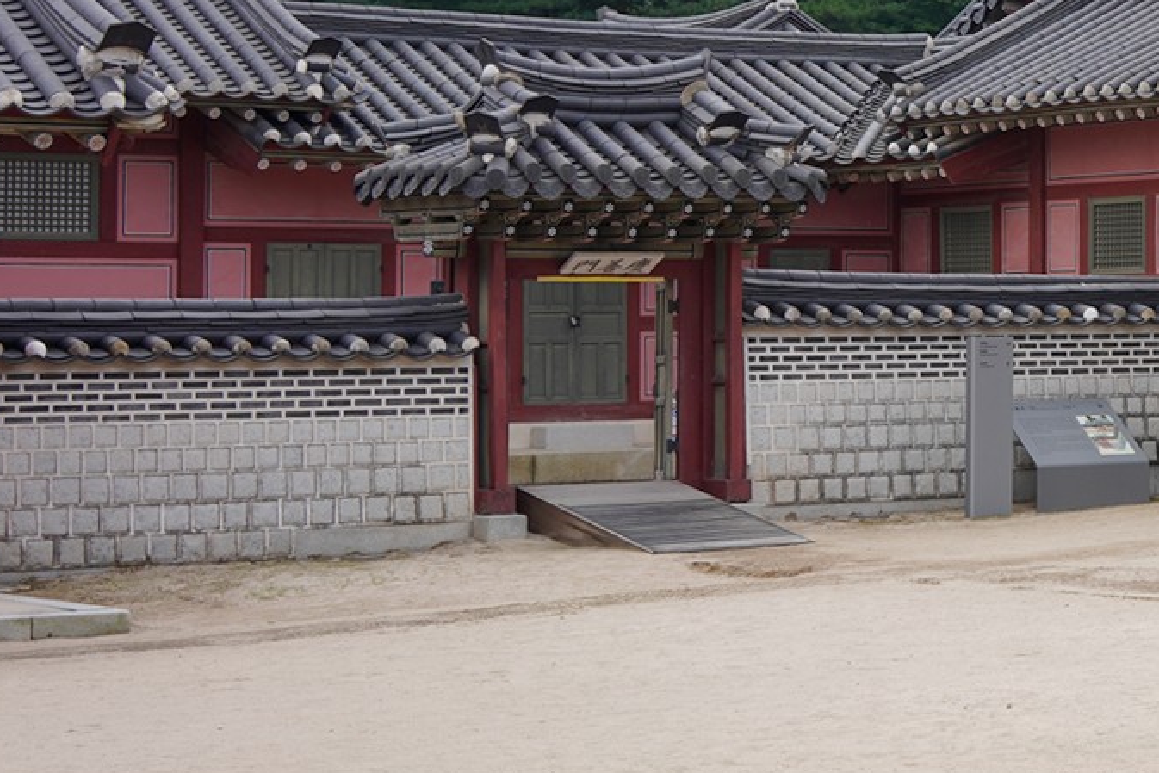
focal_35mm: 104
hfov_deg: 17.9
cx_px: 1645
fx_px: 3349
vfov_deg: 13.1
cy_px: 71
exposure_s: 1/125
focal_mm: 35
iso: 200
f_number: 11
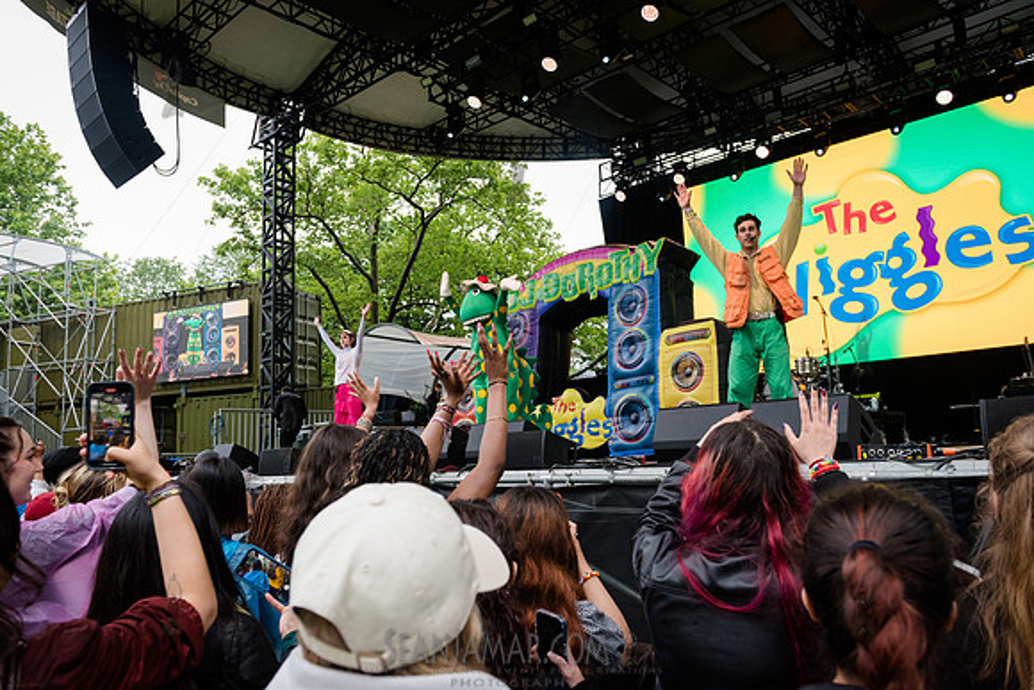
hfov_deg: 67.2
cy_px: 345
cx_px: 517
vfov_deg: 47.8
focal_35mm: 27
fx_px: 778
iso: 2000
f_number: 4.5
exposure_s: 1/1000
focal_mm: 27
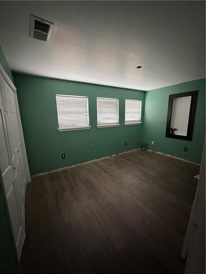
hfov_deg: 85.7
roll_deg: +0.7
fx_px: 111
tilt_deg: -10.5
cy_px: 137
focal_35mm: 14
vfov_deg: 102.1
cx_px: 103
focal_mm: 2.22
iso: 1000
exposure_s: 1/40
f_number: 2.2
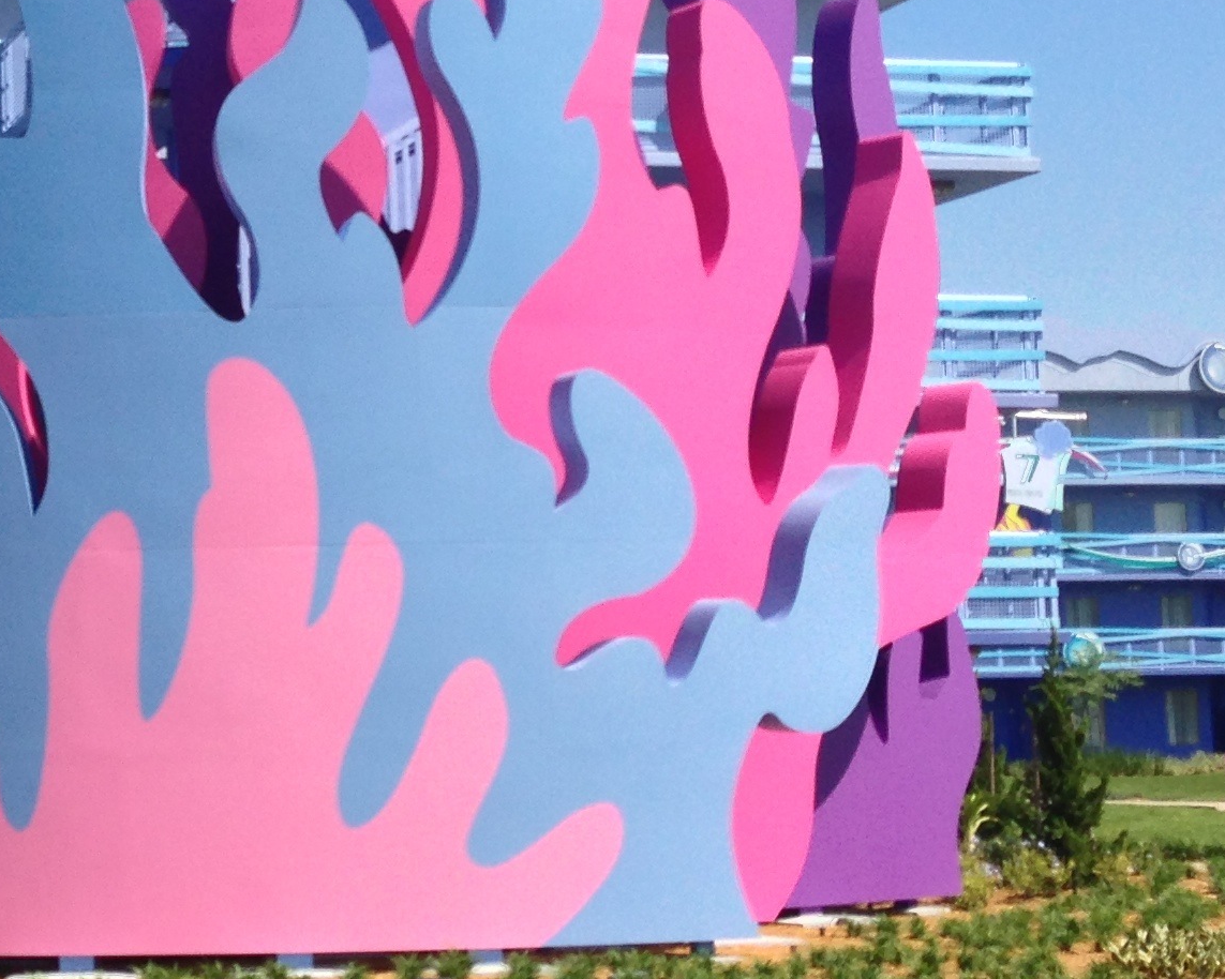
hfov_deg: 20.2
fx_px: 3335
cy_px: 387
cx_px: 6
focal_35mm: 92
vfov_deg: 16.7
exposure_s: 1/1391
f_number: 2.4
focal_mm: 4.13
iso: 50
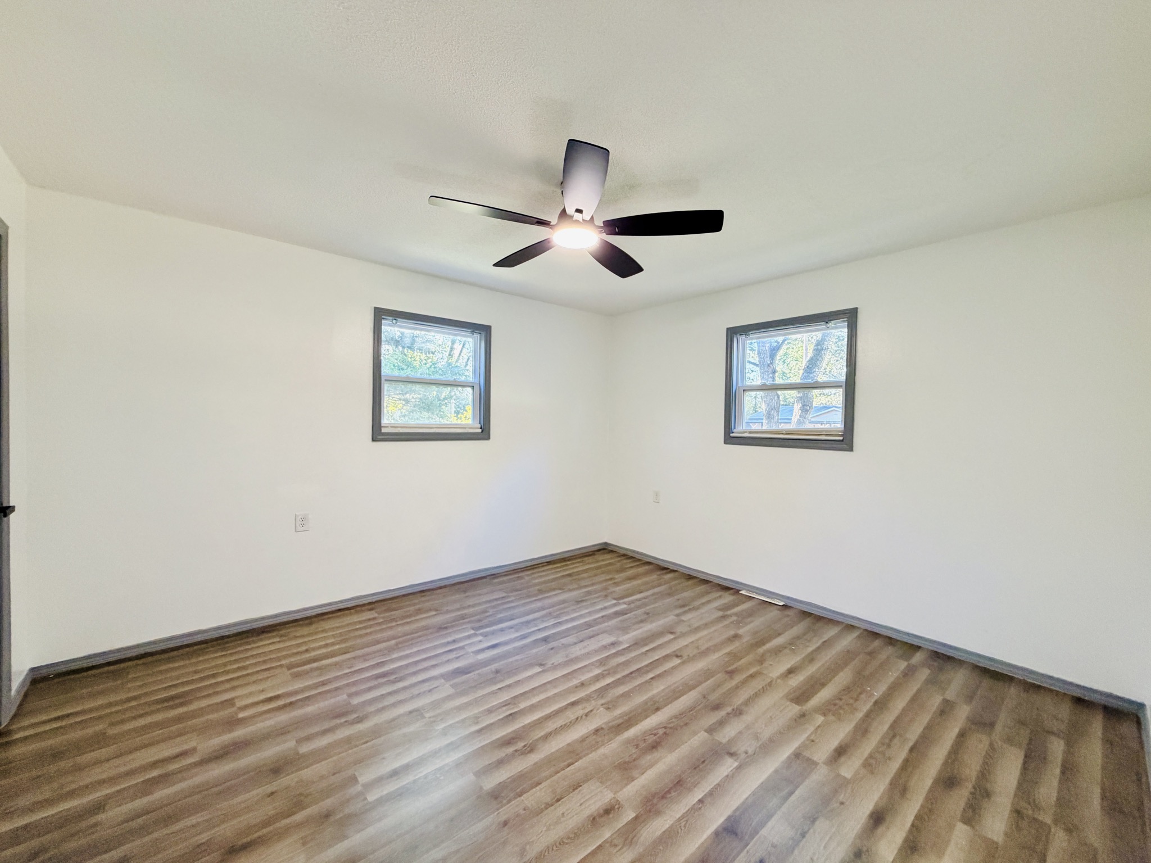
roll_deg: -1.6
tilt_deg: -1.1
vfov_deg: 85.7
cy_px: 432
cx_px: 576
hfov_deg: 102.1
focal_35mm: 14
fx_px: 466
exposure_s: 1/71
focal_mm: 2.22
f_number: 2.2
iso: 320
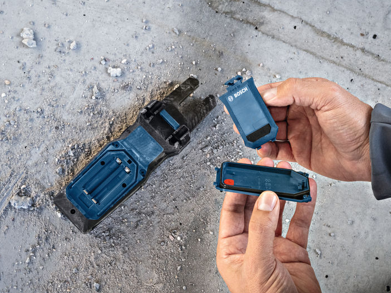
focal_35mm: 77
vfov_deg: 19.1
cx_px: 173
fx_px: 870
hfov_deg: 25.3
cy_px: 146
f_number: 18
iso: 4000
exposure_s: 1/60
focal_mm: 70
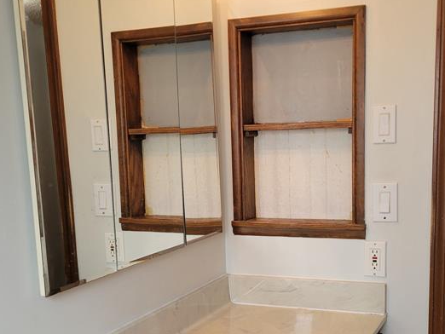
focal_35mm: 51
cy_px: 267
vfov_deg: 28.0
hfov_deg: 37.5
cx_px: 241
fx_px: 656
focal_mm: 5.4
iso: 125
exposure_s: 1/120
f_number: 1.8
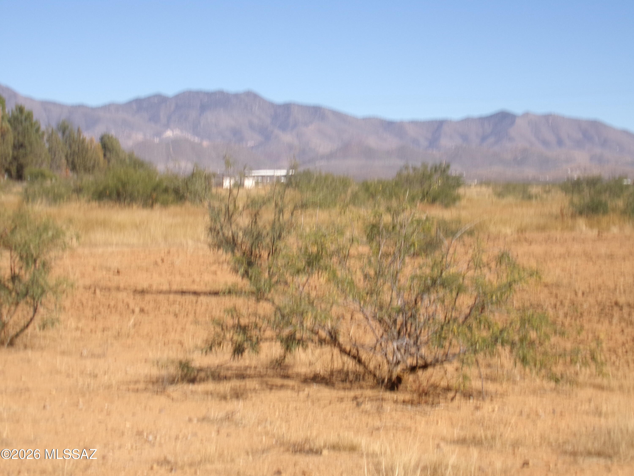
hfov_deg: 23.8
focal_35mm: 82
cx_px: 317
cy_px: 238
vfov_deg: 18.0
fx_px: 1502
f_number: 14.84
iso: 100
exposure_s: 1/60
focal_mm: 14.7
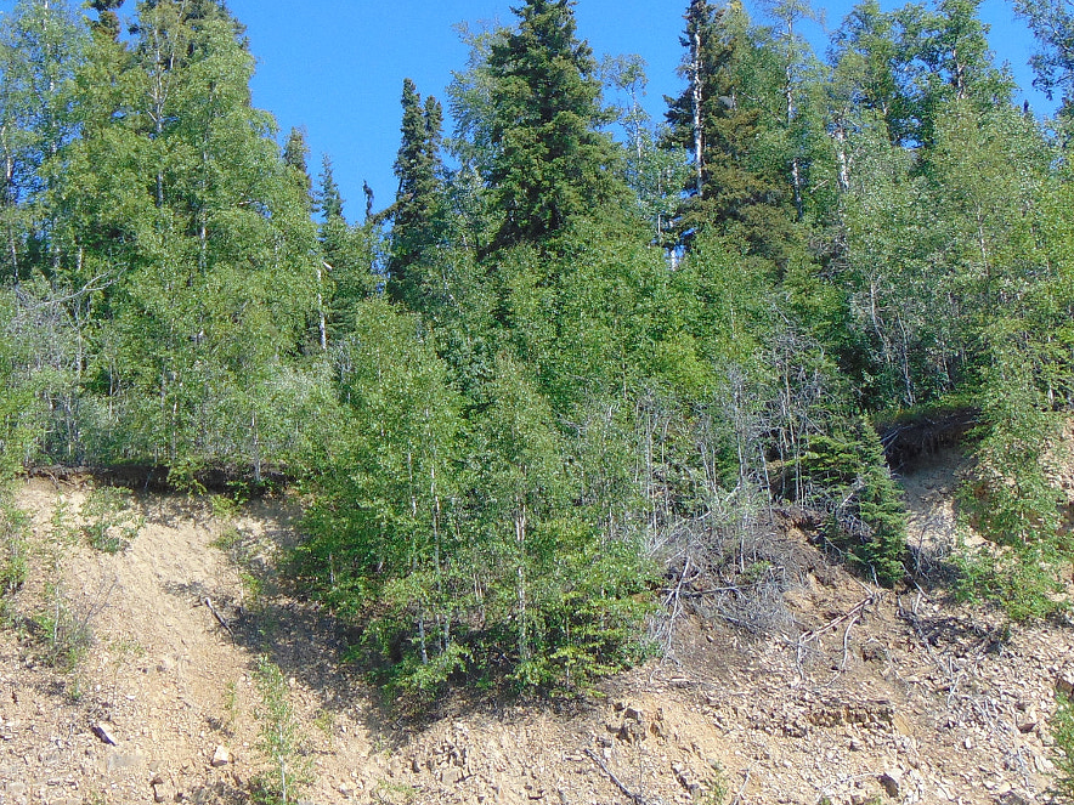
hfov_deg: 25.6
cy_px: 163
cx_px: 389
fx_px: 2358
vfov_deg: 19.2
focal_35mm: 76
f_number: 3.3
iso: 80
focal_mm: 7.6
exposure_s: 1/640
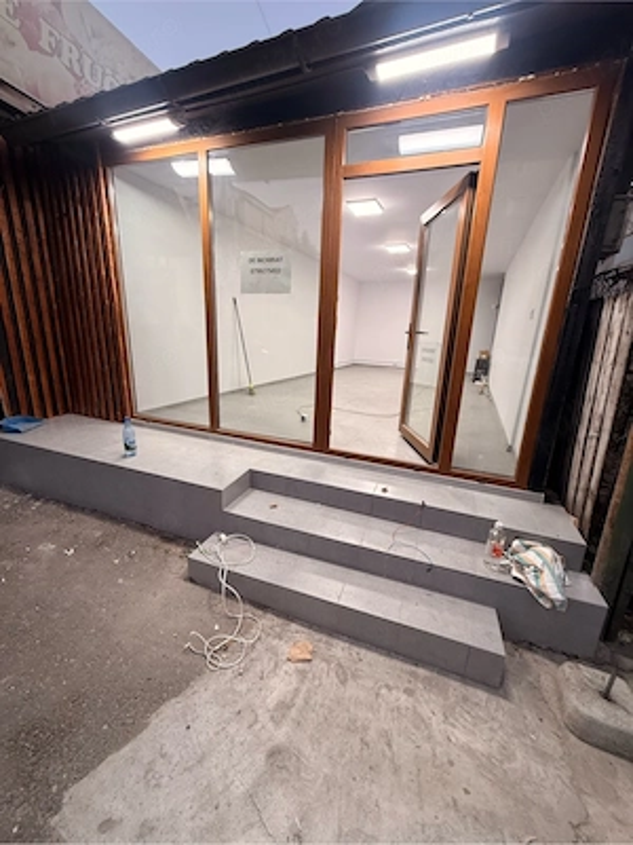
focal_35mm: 14
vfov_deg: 102.1
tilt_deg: -14.3
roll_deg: +0.4
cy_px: 422
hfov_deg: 85.7
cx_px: 316
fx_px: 341
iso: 200
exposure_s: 1/100
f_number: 2.2
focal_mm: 2.22
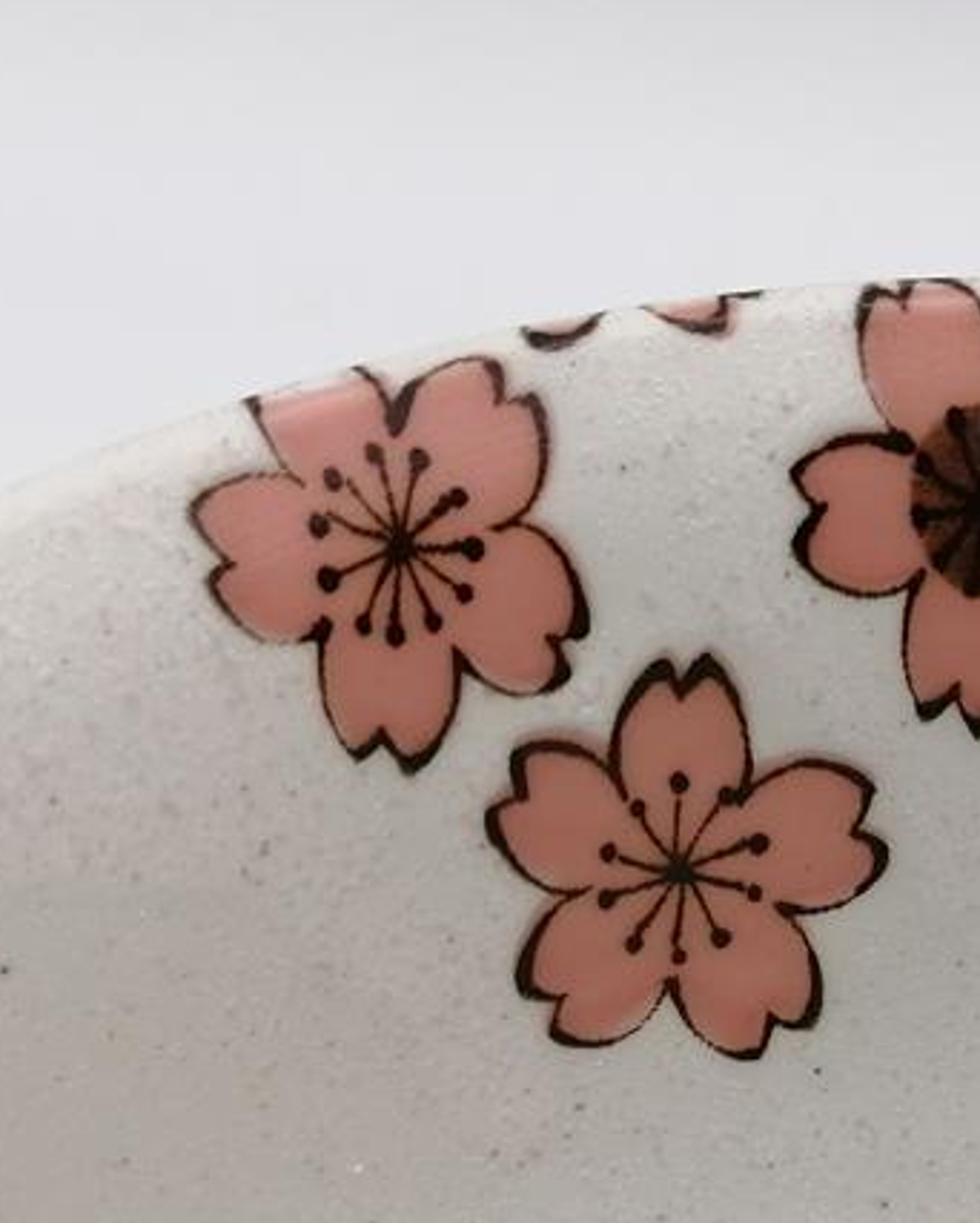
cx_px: 1080
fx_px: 2681
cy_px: 1025
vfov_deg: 25.2
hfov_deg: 19.8
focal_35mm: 74
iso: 50
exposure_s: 1/126
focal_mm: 4.75
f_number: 1.8
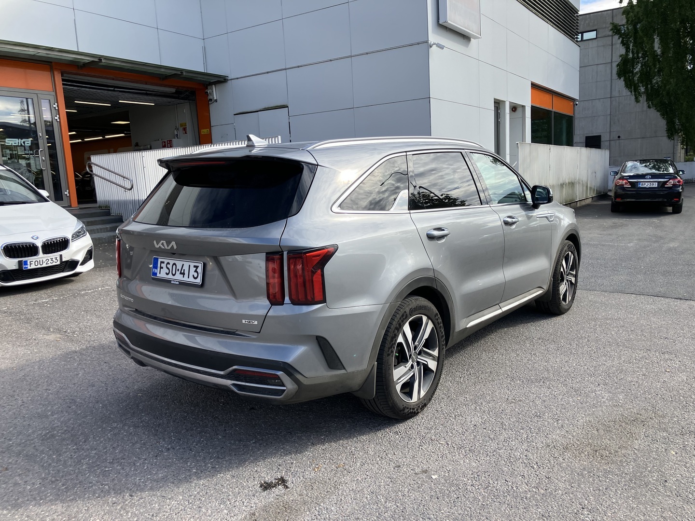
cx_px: 348
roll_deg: +4.4
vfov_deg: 49.7
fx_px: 562
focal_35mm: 28
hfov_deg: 63.4
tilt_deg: -7.0
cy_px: 260
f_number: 1.8
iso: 32
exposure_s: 1/1056
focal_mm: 3.99
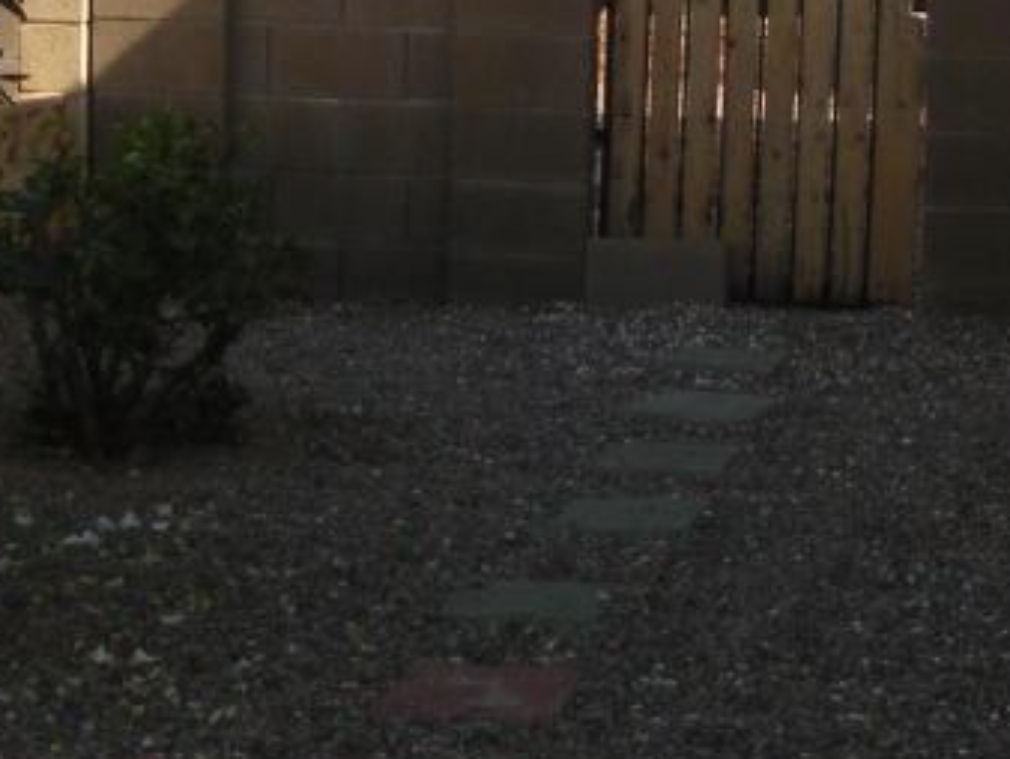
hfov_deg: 18.0
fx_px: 3183
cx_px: 672
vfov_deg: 13.2
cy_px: -203
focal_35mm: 109
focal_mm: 6.3
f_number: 3.5
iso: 88
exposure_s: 1/568
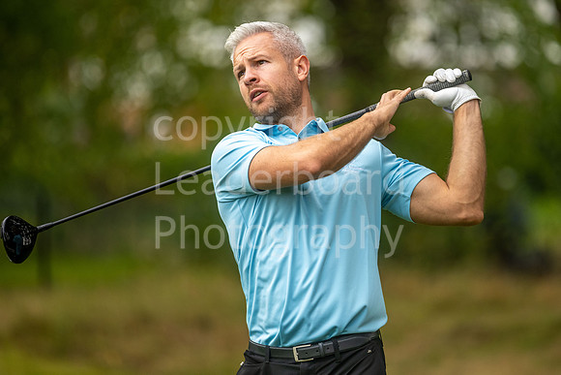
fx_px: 5513
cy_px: 154
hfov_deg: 5.8
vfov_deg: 3.9
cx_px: 331
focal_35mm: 354
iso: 640
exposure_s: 1/640
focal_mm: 300
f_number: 4
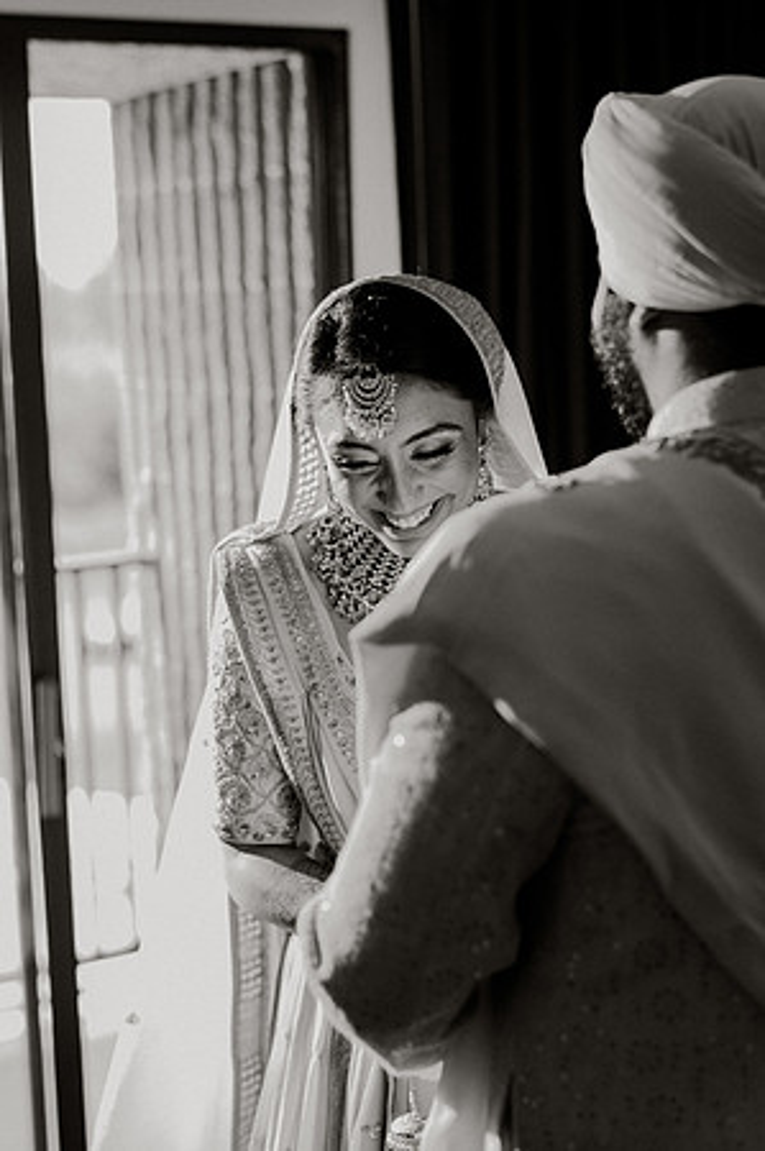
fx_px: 1853
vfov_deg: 34.5
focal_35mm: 58
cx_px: 382
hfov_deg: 23.3
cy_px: 576
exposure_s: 1/100
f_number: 2.5
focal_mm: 58
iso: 1600
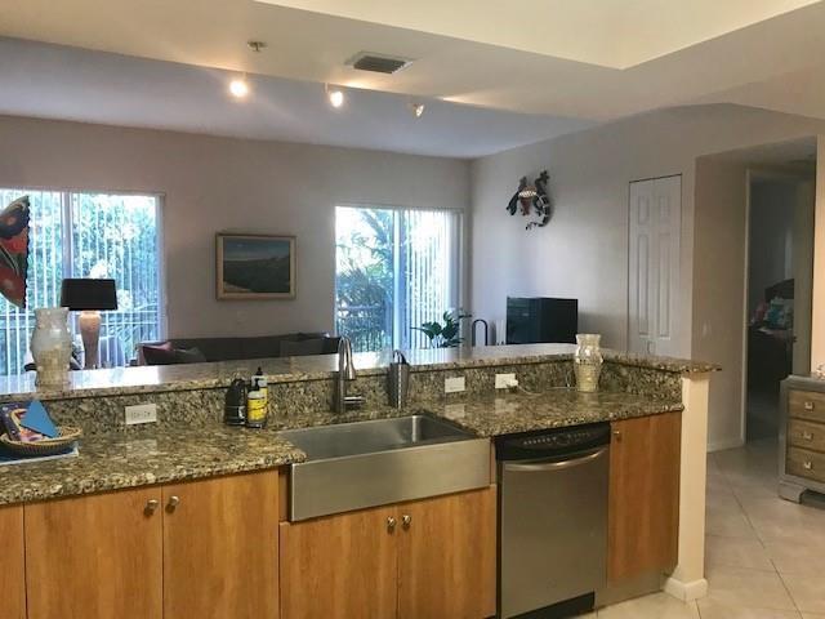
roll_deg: -0.1
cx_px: 412
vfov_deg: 49.7
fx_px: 667
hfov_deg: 63.4
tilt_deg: -3.1
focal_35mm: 28
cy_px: 310
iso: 40
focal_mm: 3.99
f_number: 1.8
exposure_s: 1/20
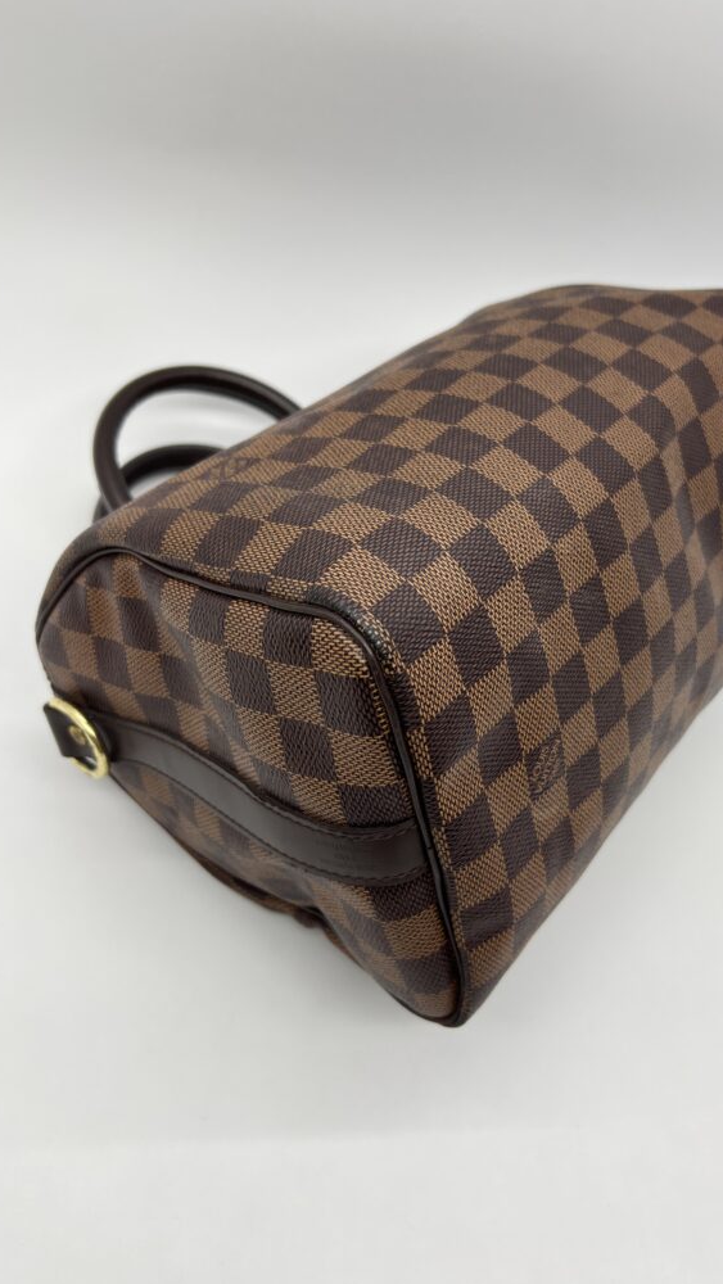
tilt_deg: -45.2
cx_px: 415
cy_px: 632
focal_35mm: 29
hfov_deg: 40.1
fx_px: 988
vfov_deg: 66.1
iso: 40
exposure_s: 1/172
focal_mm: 5.7
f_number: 1.5
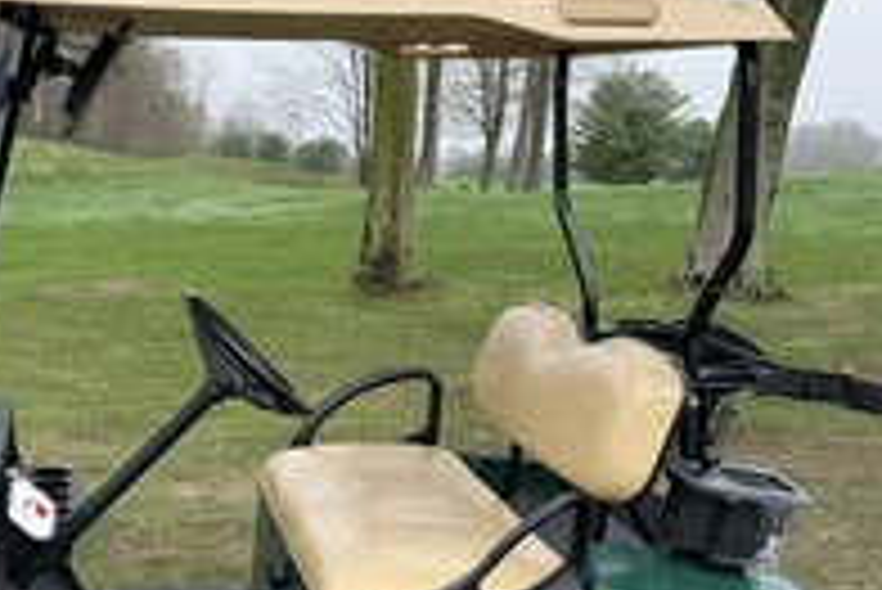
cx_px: 288
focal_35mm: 51
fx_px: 1250
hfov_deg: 38.4
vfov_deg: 26.0
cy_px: 473
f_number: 1.78
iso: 100
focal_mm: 6.76
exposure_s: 1/1437
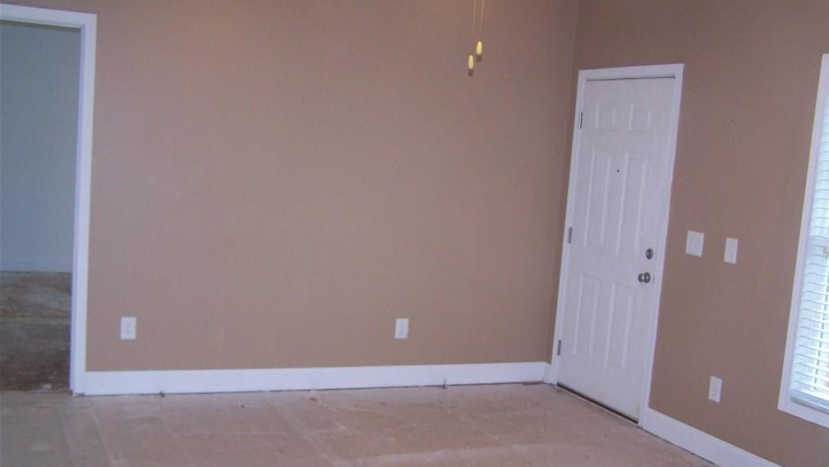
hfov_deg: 48.3
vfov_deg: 28.3
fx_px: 923
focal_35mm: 42
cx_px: 420
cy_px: 256
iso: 140
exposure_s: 1/60
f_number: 2.8
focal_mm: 6.3
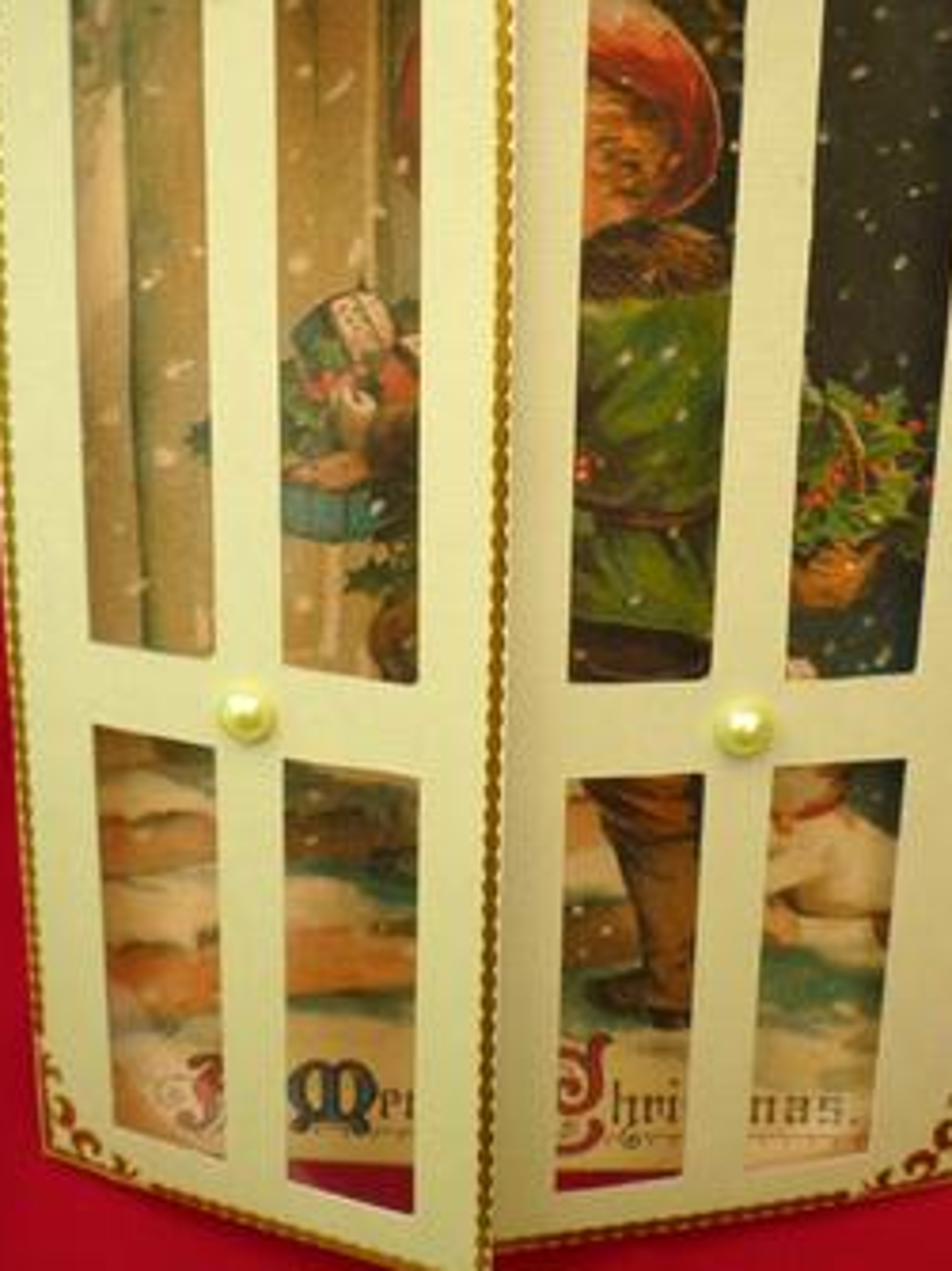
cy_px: 486
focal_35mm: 39
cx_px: 535
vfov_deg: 47.5
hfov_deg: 36.7
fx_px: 1431
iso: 80
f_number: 3.3
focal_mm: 5.2
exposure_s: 1/80
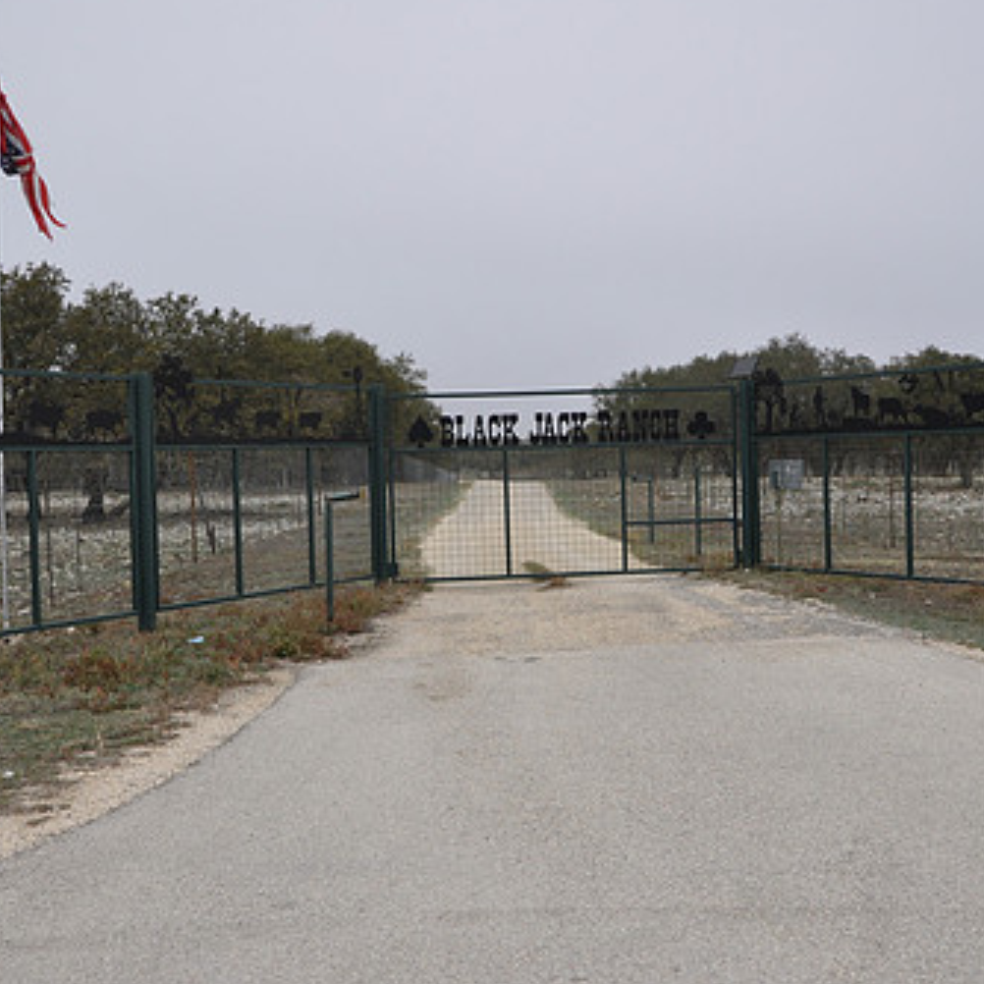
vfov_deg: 32.2
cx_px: 551
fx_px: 1705
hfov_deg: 32.2
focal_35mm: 53
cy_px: 523
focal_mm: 24
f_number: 7.1
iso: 200
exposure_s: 1/200
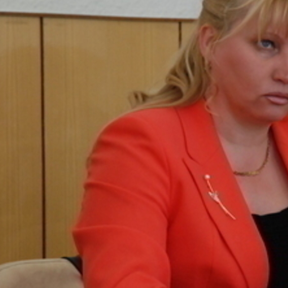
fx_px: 3247
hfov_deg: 5.1
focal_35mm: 345
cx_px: 217
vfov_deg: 5.1
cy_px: 155
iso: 1250
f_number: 8
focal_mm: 120
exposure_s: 1/60
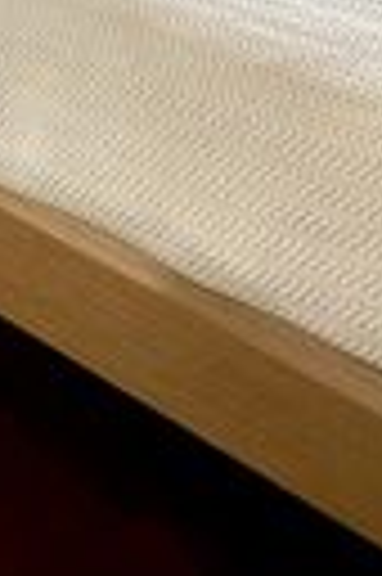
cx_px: 38
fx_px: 1213
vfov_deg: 19.6
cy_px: -468
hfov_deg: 17.6
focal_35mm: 76
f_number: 2.2
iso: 40
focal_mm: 2.22
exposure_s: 1/111
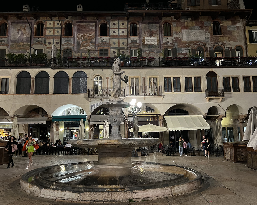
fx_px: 213
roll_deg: +1.0
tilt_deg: +7.5
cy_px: 103
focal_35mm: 28
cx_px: 133
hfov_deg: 62.2
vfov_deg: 51.5
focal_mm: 5.7
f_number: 1.5
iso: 500
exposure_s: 1/50
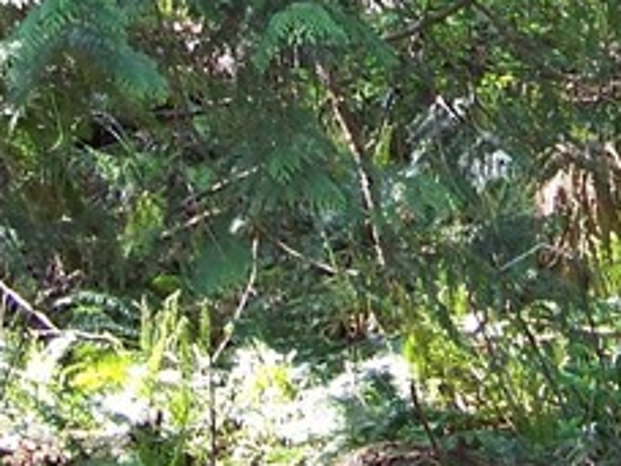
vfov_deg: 9.0
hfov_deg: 12.1
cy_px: -161
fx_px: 2906
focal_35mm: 162
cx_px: 550
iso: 64
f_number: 2.8
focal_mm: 5.85
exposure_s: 1/30
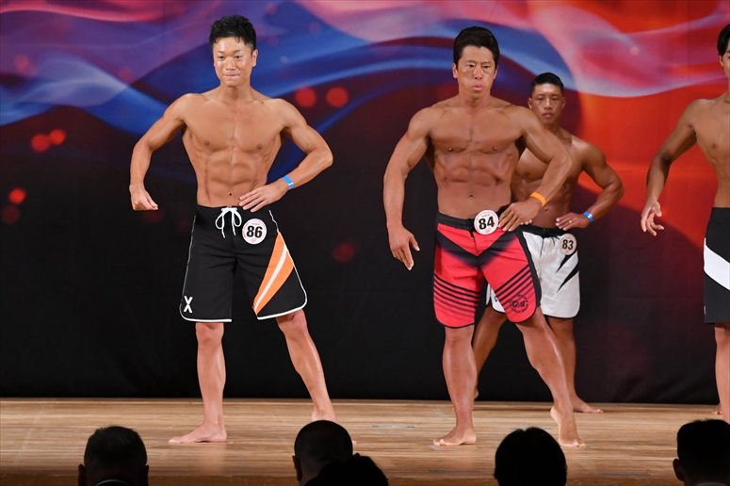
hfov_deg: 8.1
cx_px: 365
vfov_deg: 5.4
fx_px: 5168
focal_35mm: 255
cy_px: 243
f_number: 5.6
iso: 3200
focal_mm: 170
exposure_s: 1/400
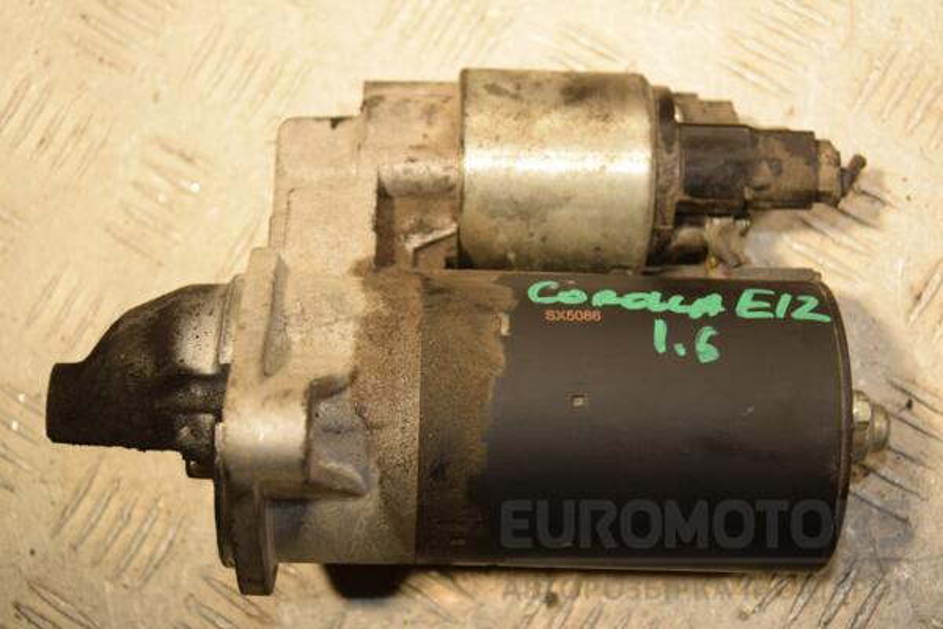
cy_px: 314
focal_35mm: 72
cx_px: 472
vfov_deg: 18.9
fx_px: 1886
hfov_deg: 28.1
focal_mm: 48
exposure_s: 1/200
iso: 800
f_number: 5
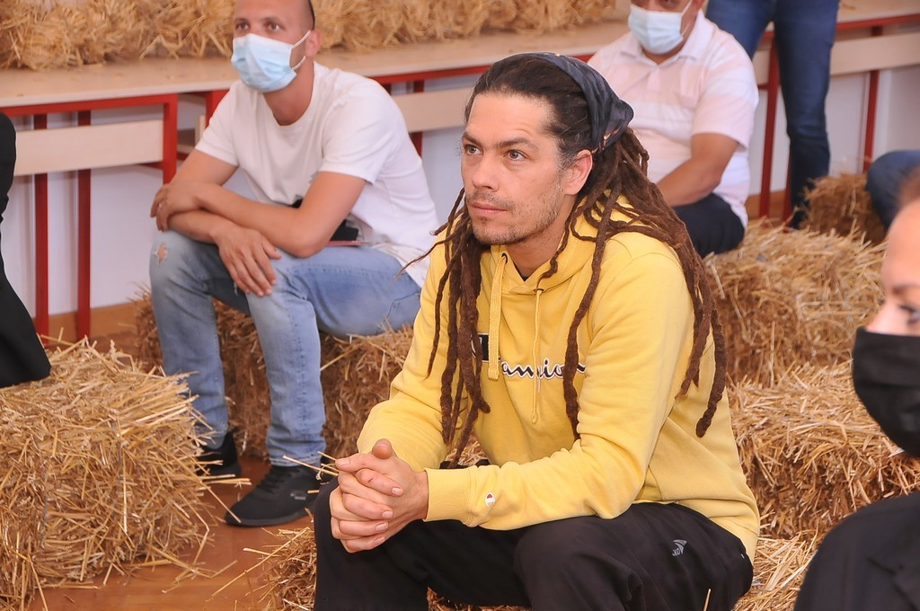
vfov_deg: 13.0
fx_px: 2680
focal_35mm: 105
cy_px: 306
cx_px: 460
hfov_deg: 19.5
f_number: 7.1
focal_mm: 70
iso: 800
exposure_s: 1/60
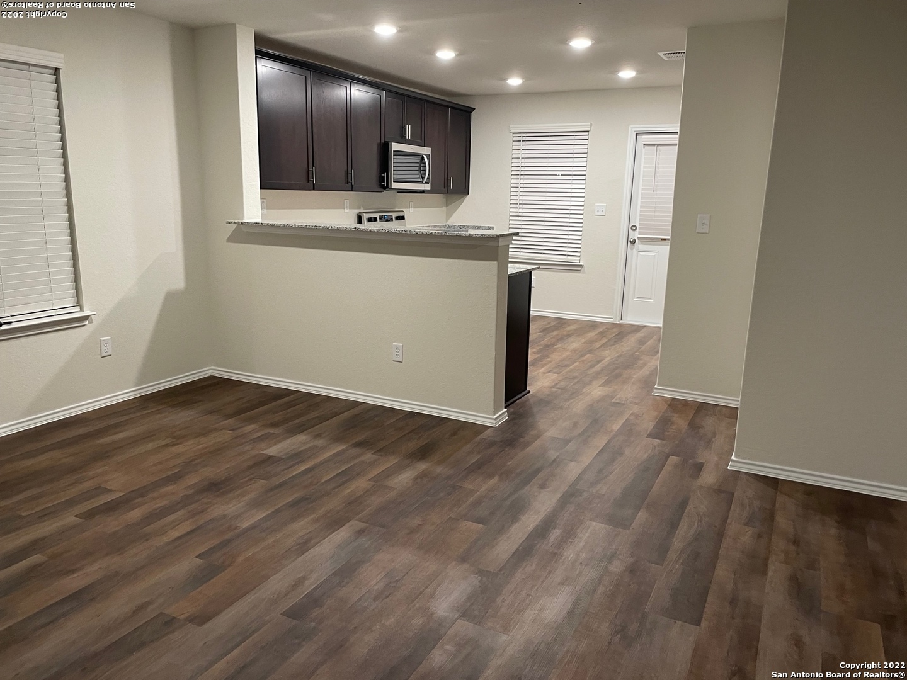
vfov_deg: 53.1
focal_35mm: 26
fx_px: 681
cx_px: 454
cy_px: 340
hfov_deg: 67.3
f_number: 1.6
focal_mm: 4.2
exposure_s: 1/60
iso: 250
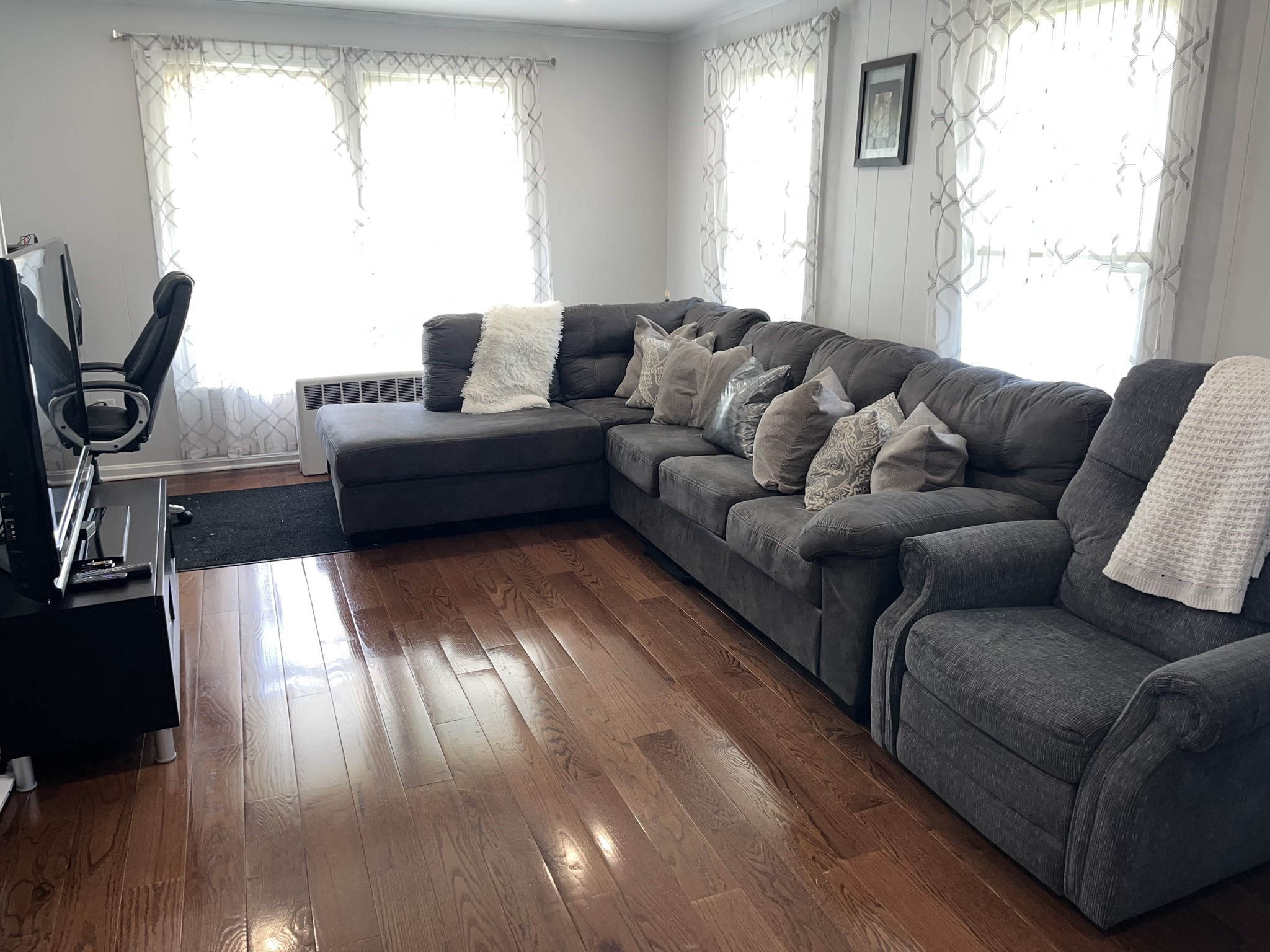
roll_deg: +0.2
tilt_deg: -14.7
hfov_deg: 67.3
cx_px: 635
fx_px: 954
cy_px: 476
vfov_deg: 53.1
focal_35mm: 26
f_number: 1.6
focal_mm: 5.1
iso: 64
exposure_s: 1/59
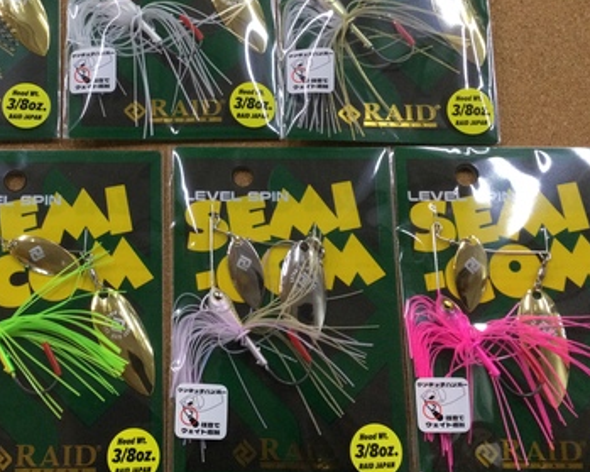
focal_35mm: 52
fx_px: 908
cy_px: 173
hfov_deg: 35.4
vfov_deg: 29.0
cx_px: 166
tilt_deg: -75.8
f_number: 2.4
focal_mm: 3.3
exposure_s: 1/30
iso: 40
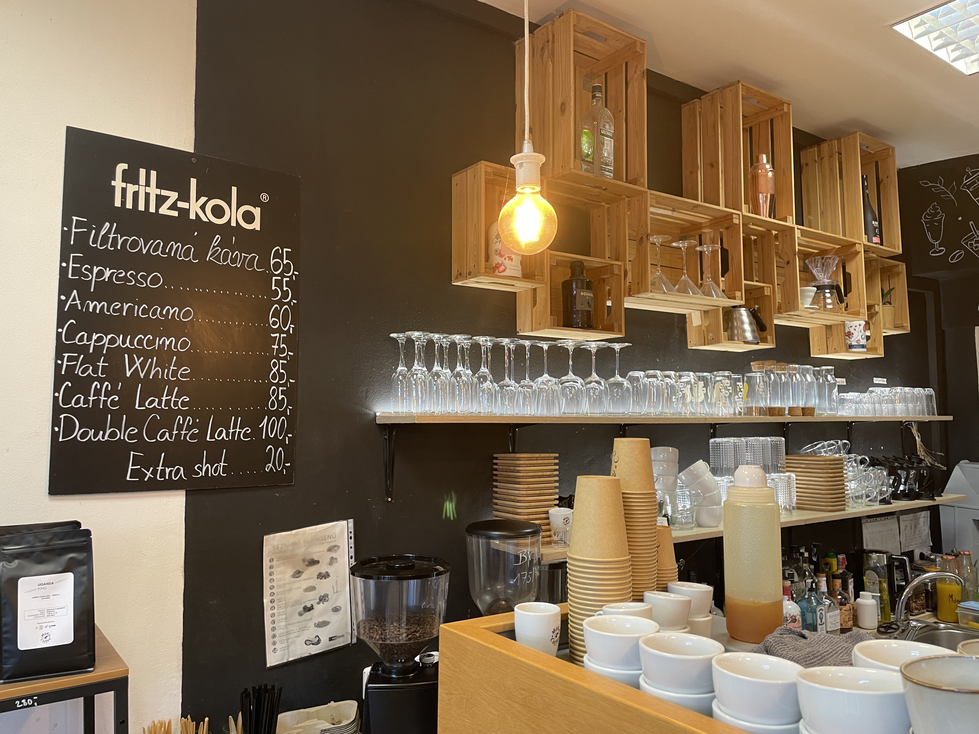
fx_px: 735
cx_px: 490
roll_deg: +1.0
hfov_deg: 67.3
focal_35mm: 26
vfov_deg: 53.1
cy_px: 367
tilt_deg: +3.5
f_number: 1.6
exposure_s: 1/50
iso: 100
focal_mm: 4.2
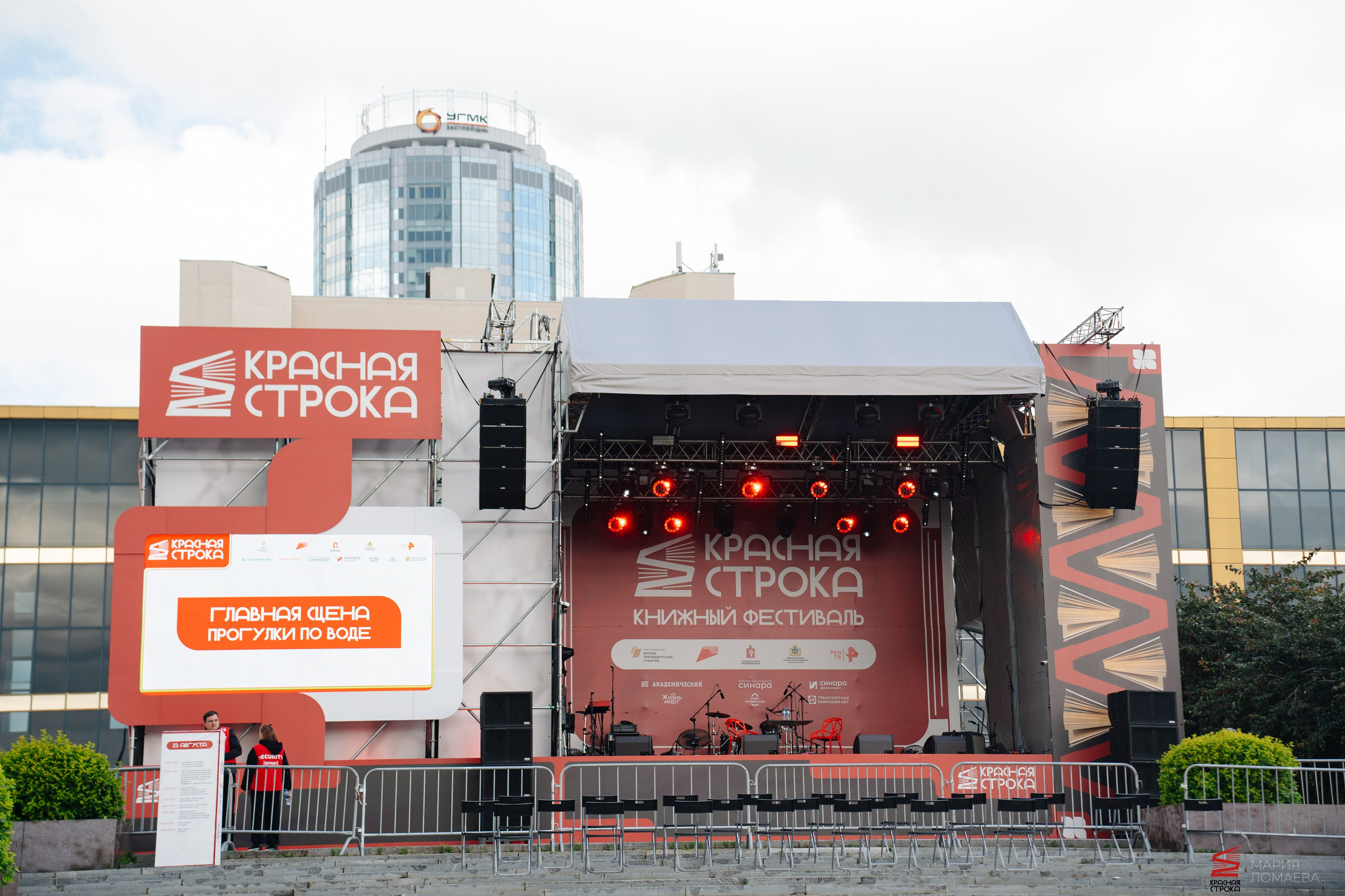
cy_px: 448
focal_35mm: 66
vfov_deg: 20.6
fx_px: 2465
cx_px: 672
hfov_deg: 30.5
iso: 250
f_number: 4
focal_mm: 65
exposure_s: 1/200
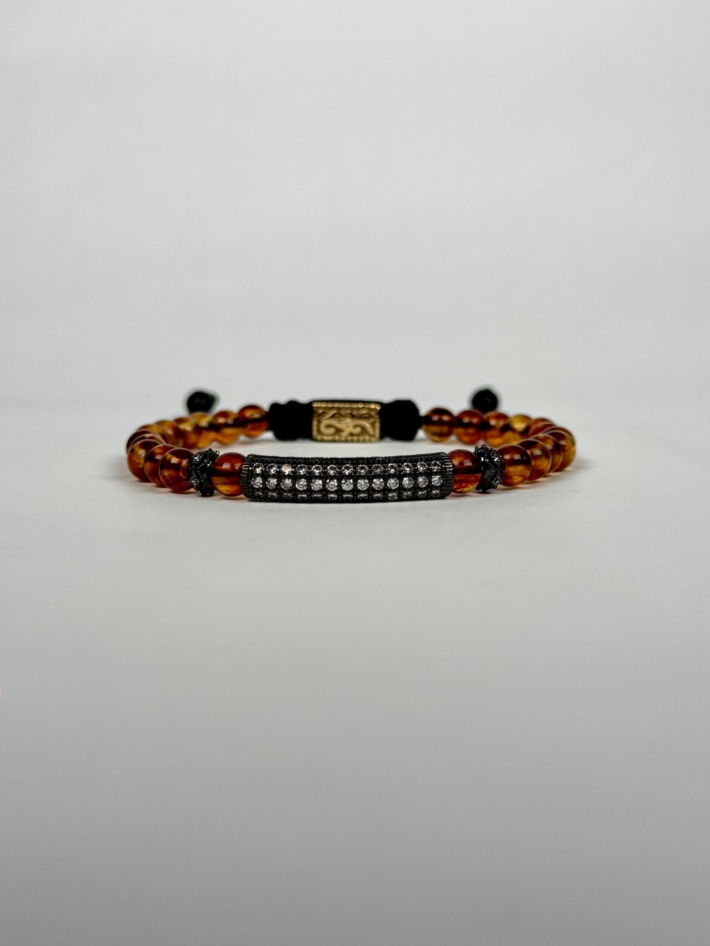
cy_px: 471
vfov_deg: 38.9
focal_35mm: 49
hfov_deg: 29.7
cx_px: 350
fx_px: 1340
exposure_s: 1/7937
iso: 64
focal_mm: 6.76
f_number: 1.78
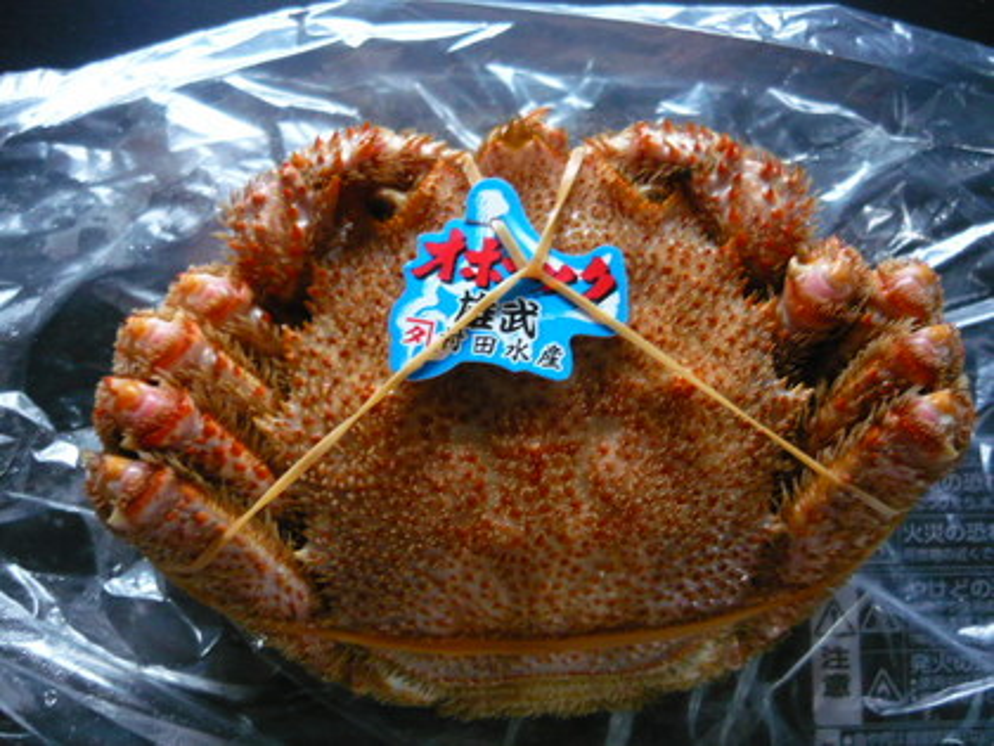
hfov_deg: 55.4
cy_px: 373
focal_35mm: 33
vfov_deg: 42.9
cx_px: 497
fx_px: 948
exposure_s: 1/8
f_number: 2.8
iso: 400
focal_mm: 5.5
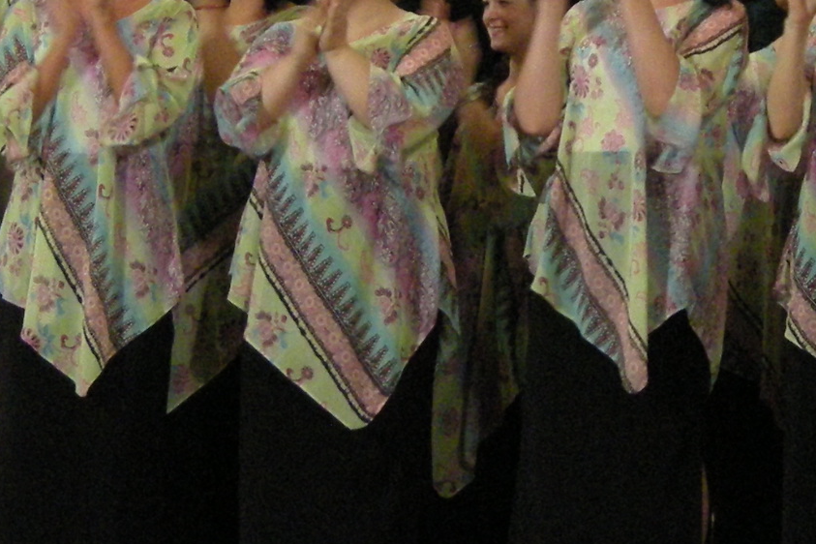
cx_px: 714
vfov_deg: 9.6
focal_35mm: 141
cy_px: -85
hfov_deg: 14.4
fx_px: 3196
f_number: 2.7
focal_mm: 7.5
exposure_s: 1/36.3
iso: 400
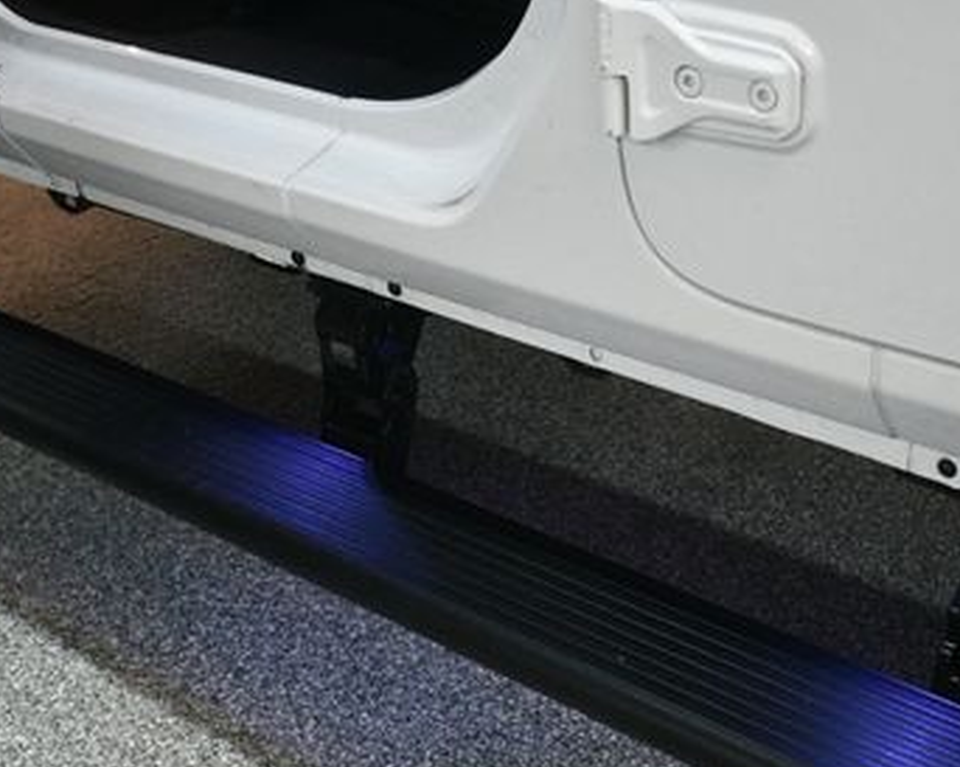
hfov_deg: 32.5
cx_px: 500
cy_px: 593
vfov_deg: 25.8
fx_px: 1647
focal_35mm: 58
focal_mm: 22
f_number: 3.5
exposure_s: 1/125
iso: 1400
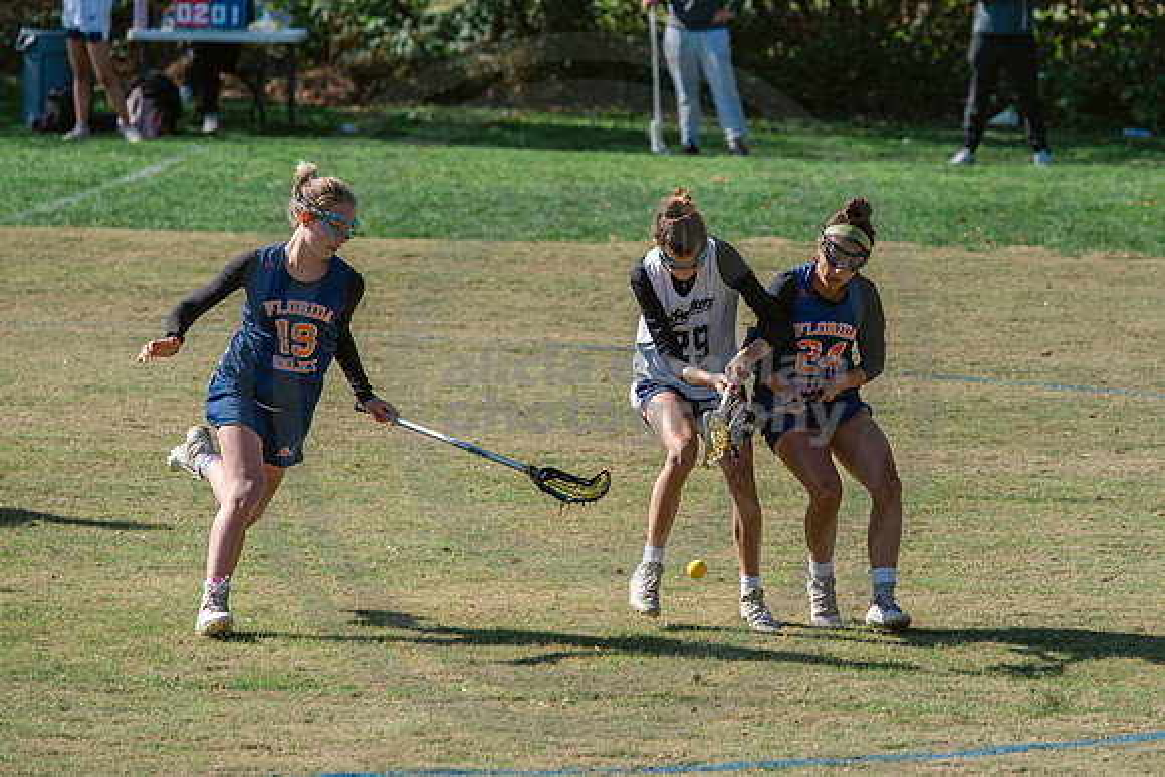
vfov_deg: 5.0
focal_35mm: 273
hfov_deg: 7.5
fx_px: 8849
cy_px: 246
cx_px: 796
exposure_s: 1/1250
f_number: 4.5
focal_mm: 200
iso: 250
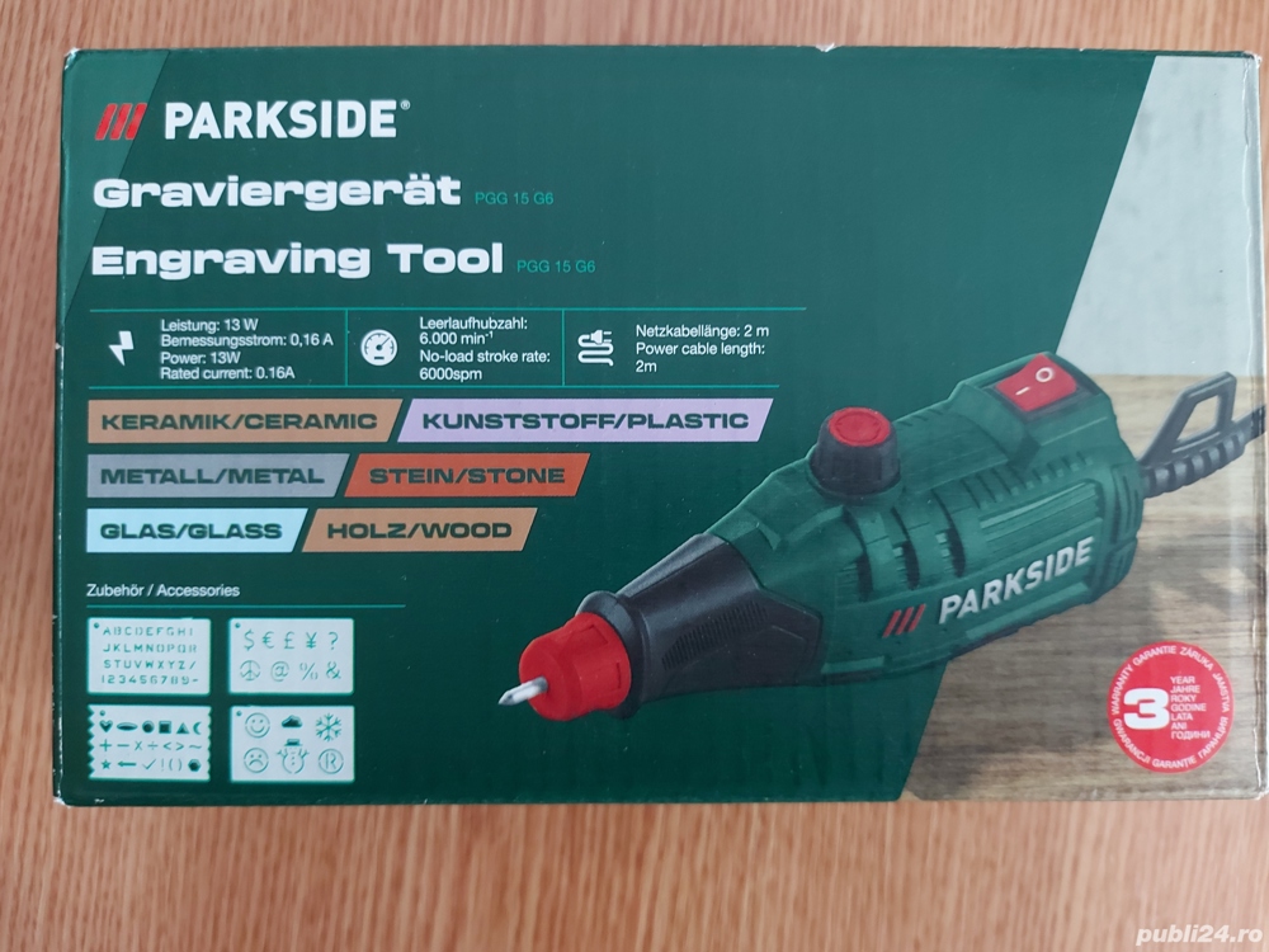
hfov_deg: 71.6
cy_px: 476
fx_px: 880
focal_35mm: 24
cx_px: 634
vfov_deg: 56.8
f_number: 1.8
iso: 400
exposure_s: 1/20
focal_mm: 5.23
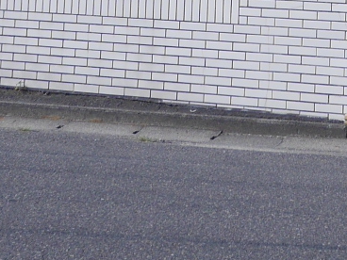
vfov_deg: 10.0
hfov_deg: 14.3
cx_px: 351
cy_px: -284
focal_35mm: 136
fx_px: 1363
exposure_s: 1/400
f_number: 7.1
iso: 200
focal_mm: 11
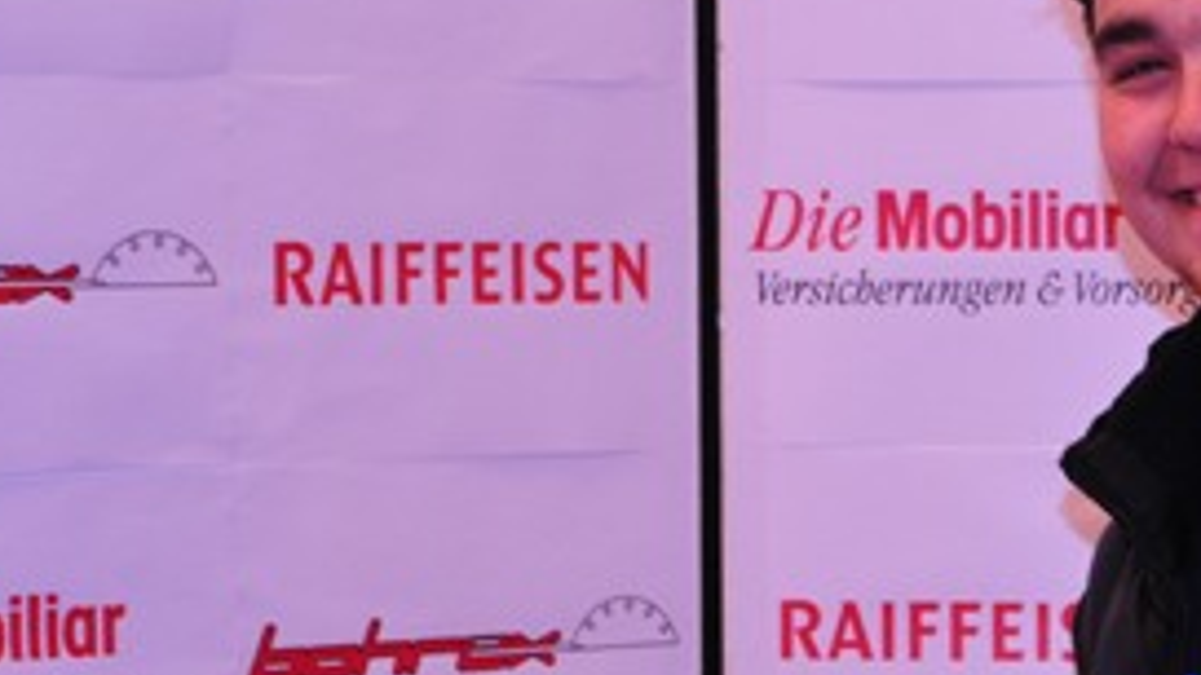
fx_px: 5414
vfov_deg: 7.1
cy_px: 448
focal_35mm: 170
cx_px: 1276
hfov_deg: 12.5
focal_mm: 46
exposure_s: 1/60
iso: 500
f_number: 4.5
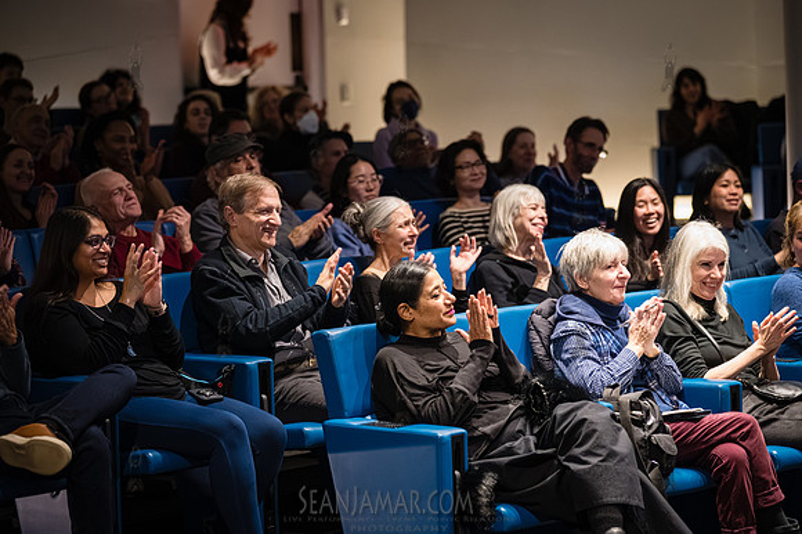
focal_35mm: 101
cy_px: 267
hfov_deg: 20.2
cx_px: 401
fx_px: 2249
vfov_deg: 13.5
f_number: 2.8
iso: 8000
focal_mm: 101
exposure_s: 1/200
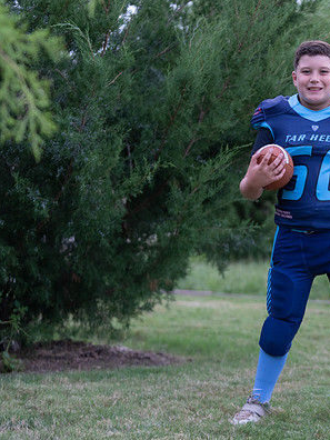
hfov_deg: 12.2
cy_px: 189
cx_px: 335
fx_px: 1525
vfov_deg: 16.4
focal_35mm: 120
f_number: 2.8
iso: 640
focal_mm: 70
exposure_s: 1/320
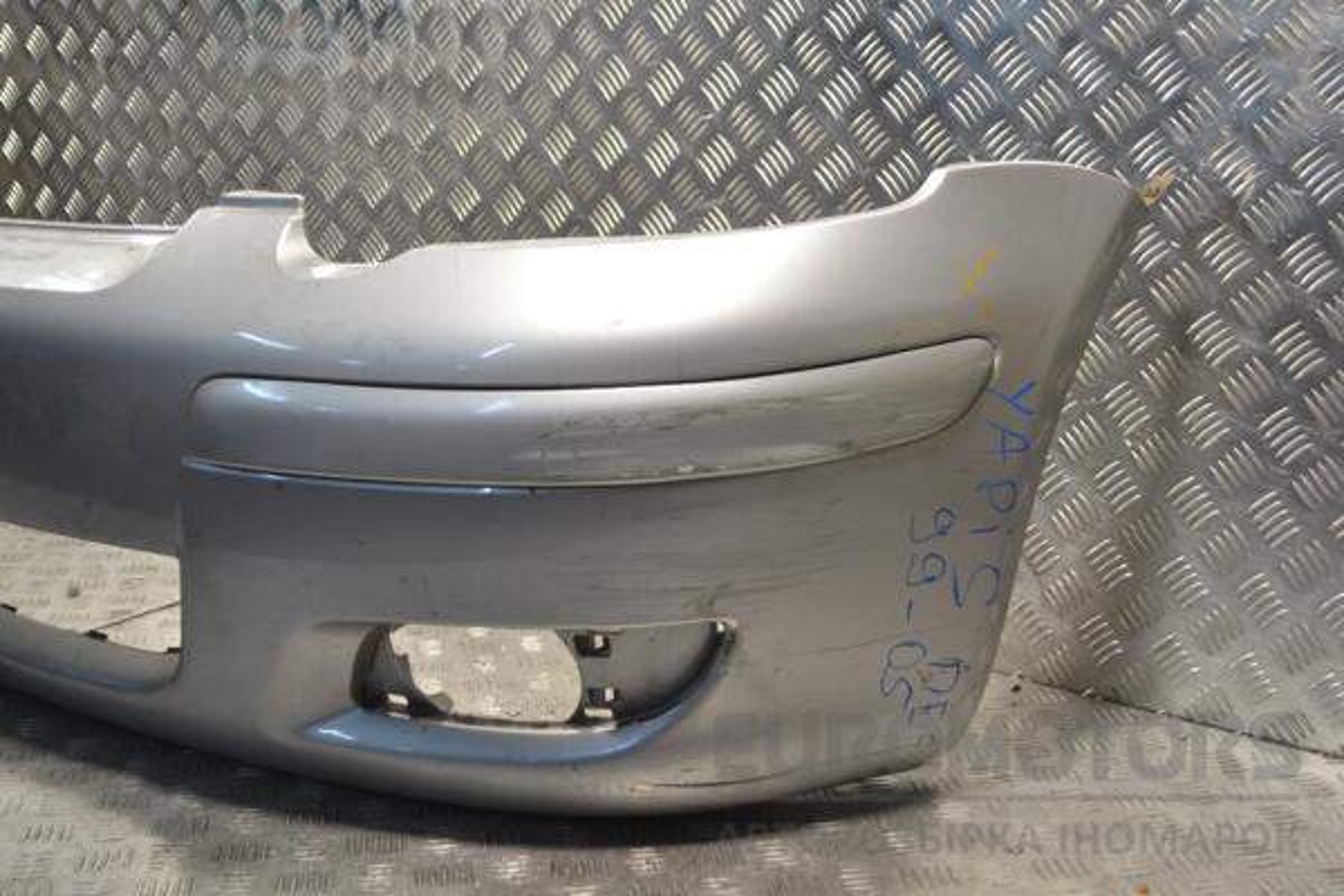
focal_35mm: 44
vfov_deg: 30.8
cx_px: 672
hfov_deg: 45.0
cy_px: 448
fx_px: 1624
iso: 400
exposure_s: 1/100
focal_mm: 29
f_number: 5
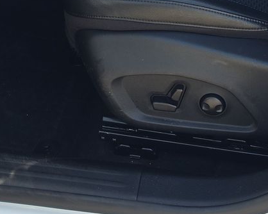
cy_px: -169
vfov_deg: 15.4
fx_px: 682
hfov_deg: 22.2
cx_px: 155
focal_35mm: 86
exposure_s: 1/249
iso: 21
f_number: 1.4
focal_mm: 6.5
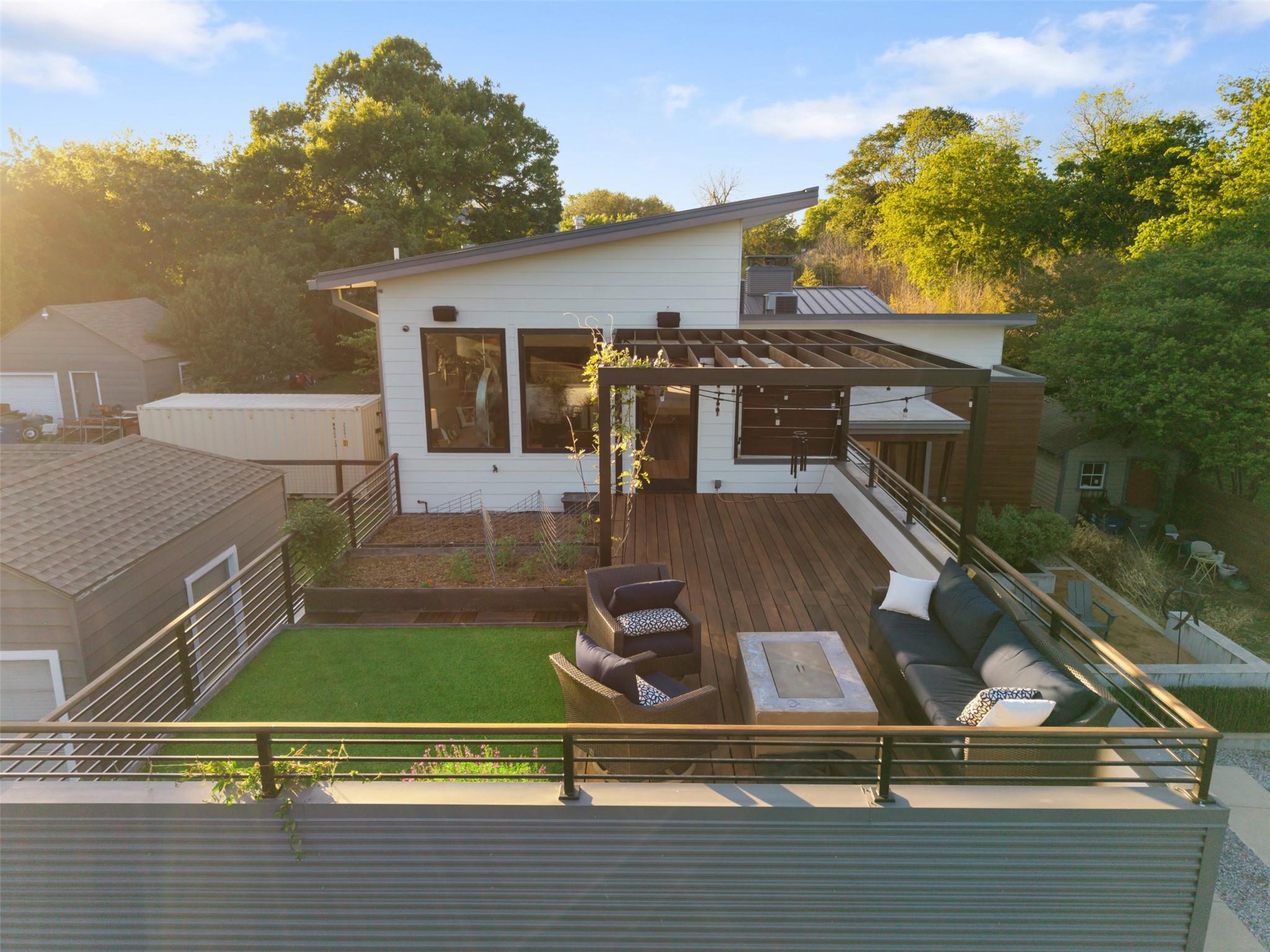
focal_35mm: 24
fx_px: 881
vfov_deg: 56.8
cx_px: 635
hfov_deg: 71.6
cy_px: 476
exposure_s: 1/800
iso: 200
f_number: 1.8
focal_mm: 8.67
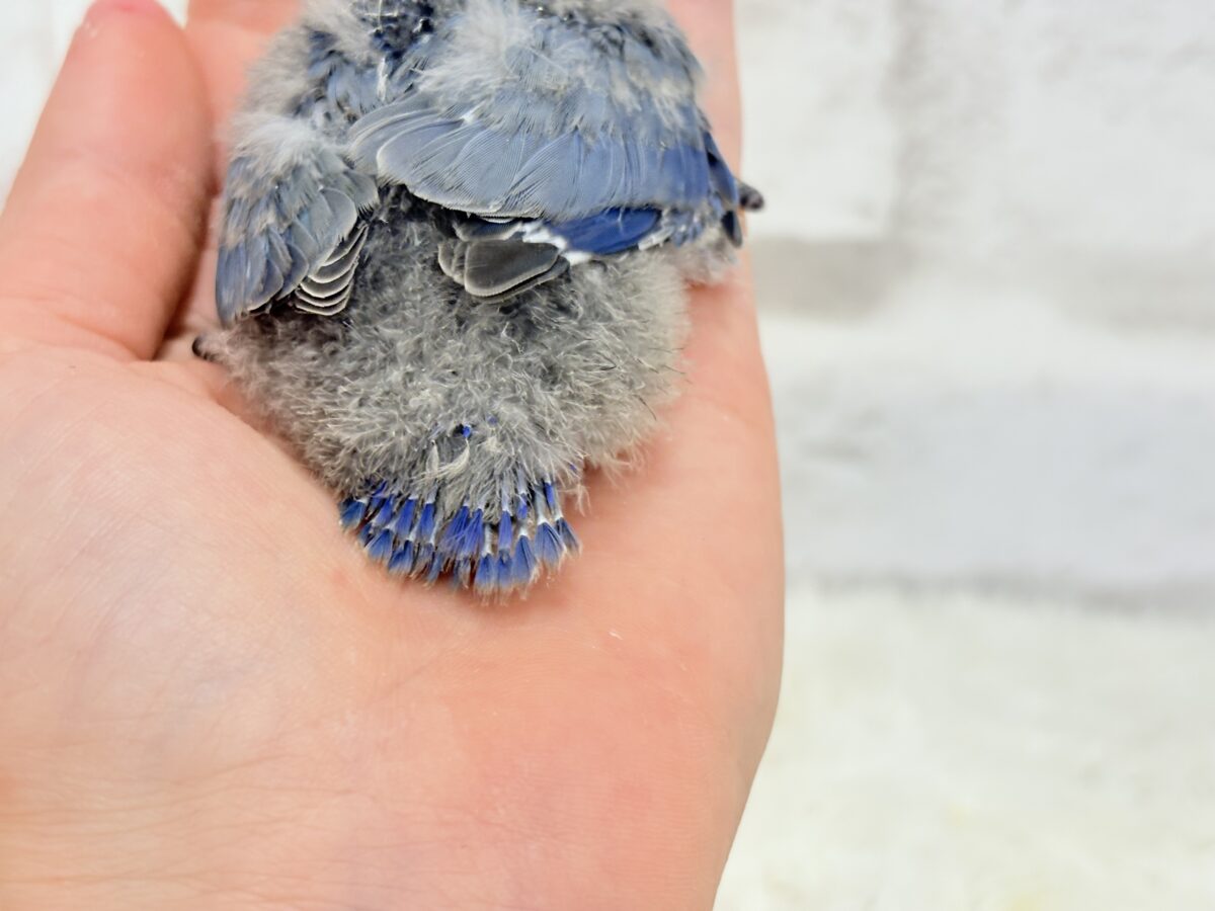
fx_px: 1825
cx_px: 608
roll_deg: +0.5
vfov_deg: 28.0
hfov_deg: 36.8
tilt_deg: -22.6
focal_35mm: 52
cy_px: 456
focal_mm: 5.96
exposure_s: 1/100
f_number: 1.6
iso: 100
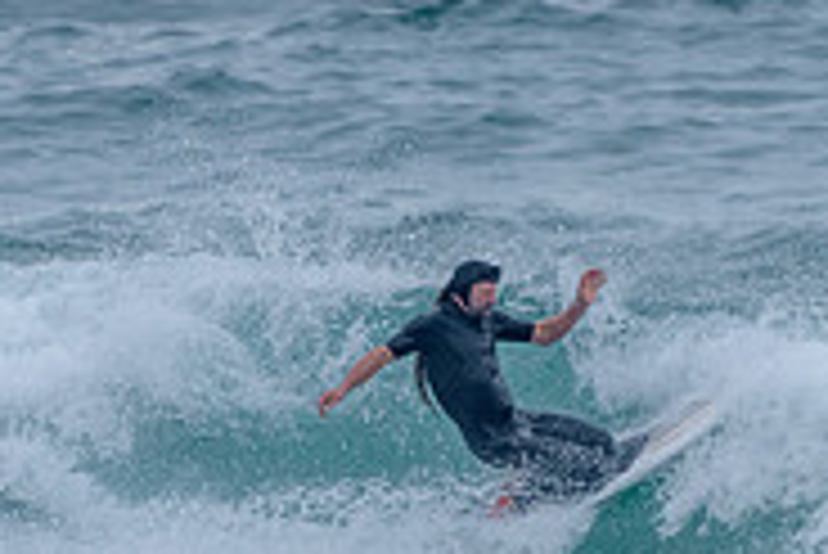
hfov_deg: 1.1
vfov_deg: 0.7
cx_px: 548
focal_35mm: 1933
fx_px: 44493
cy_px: 520
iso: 560
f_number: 5.6
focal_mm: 500
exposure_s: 1/1250
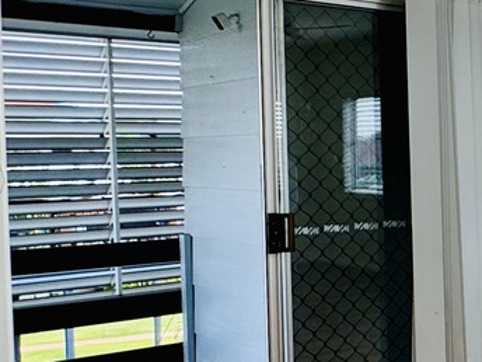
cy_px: 173
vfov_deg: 24.0
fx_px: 849
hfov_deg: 23.1
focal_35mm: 61
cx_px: 785
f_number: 2.2
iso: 40
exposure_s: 1/170
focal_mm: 2.22
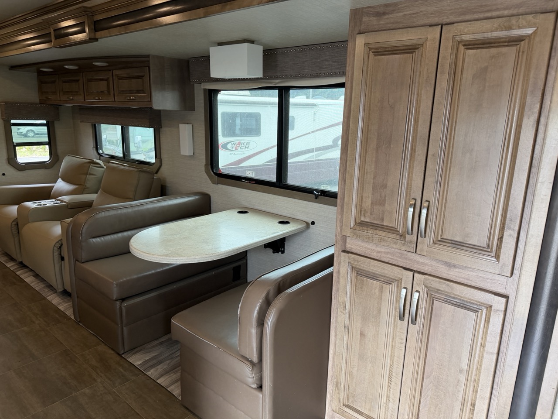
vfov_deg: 56.8
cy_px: 210
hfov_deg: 71.6
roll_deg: -3.3
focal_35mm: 24
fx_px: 387
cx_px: 279
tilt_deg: -10.8
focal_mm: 6.76
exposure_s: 1/103
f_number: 1.78
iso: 200
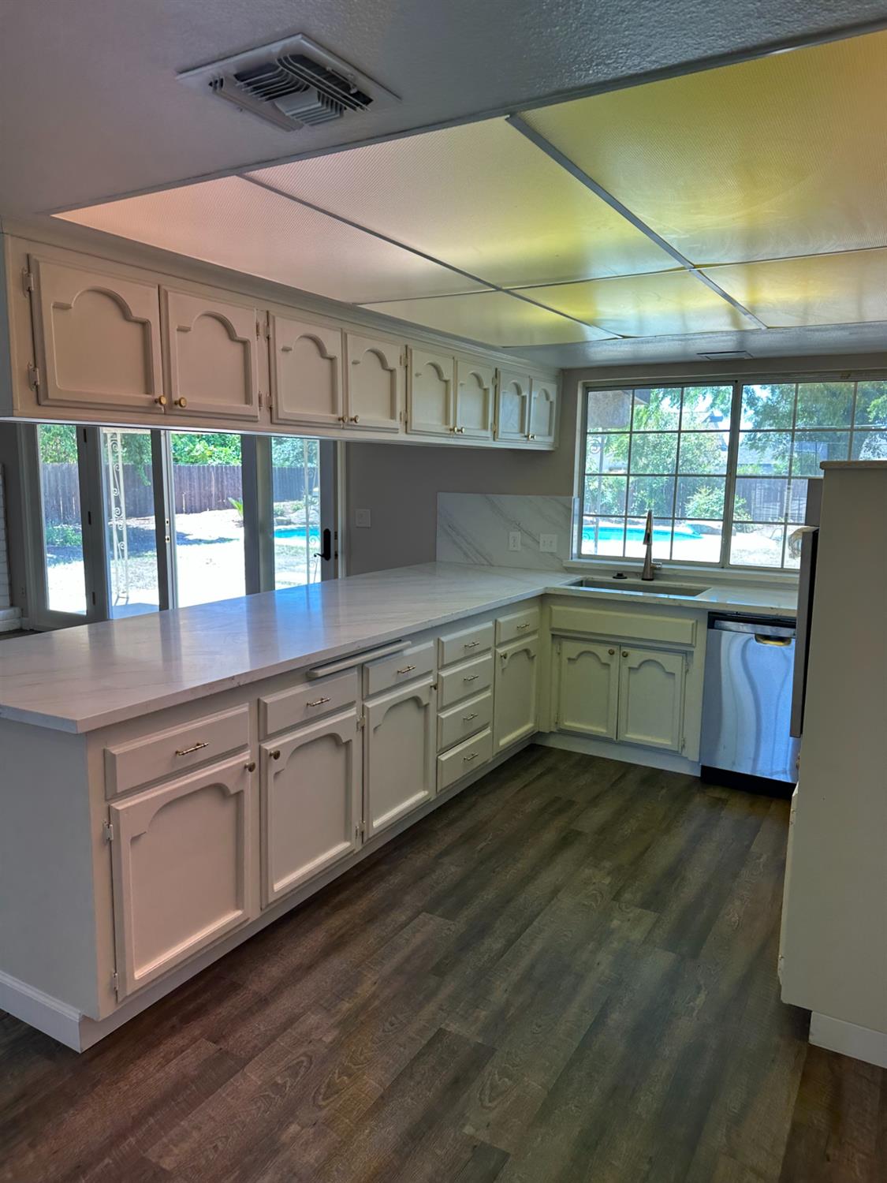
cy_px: 592
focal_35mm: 24
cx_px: 444
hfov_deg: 56.8
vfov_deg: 71.6
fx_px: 820
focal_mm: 6.86
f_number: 1.78
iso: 64
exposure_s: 1/120
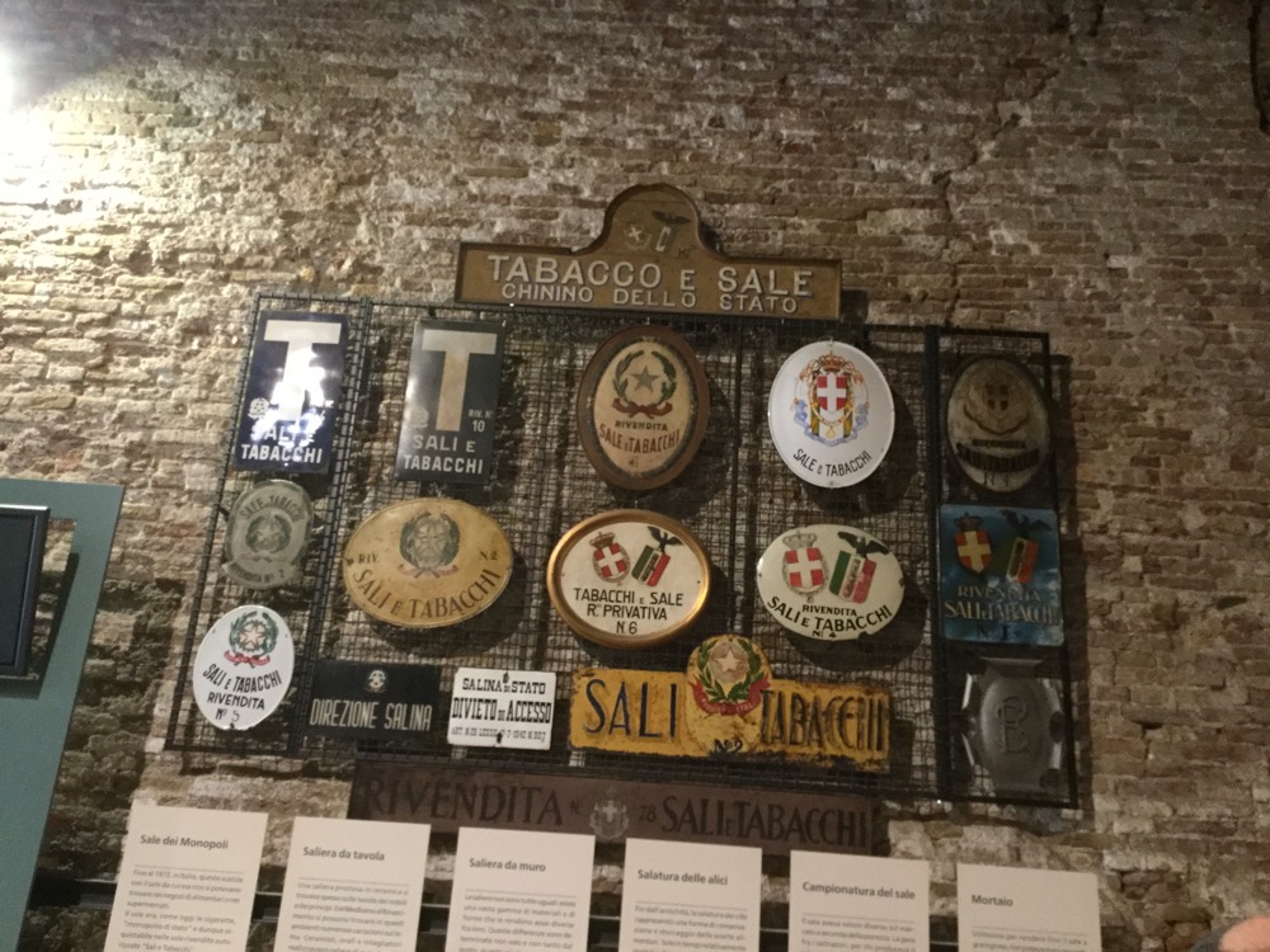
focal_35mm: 31
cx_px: 635
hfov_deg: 58.4
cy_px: 476
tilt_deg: +17.8
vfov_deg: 45.4
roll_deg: -3.7
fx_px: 1137
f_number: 2.4
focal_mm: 3.3
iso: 250
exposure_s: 1/25
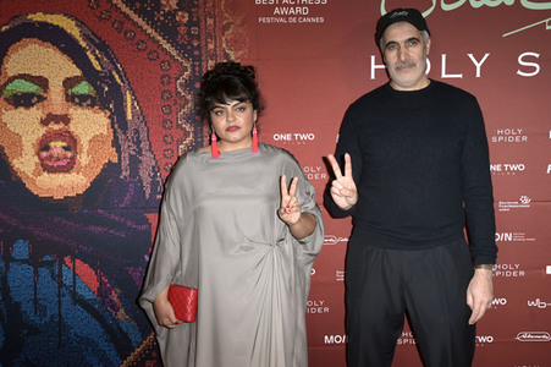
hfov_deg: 41.1
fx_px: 734
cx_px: 276
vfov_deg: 28.0
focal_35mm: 48
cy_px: 184
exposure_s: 1/250
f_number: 5.6
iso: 400
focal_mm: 48
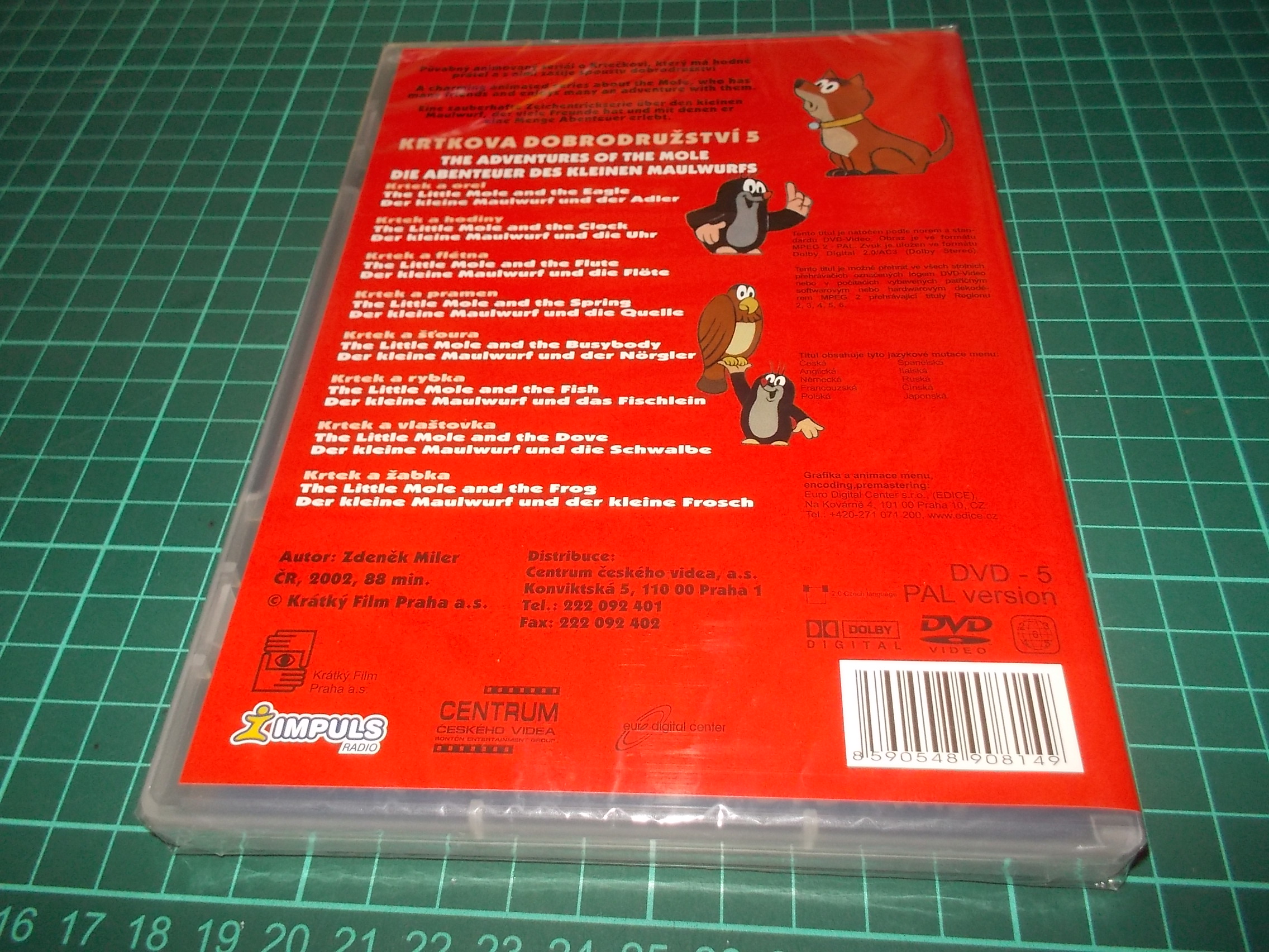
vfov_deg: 48.2
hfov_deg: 61.7
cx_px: 634
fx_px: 1063
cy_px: 476
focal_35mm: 29
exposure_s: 1/30
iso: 200
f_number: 3.3
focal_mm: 4.1
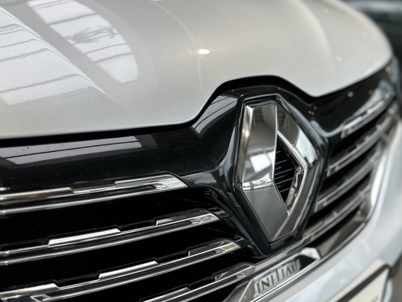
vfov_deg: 45.1
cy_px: 187
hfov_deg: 57.9
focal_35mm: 31
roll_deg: +3.4
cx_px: 238
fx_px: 360
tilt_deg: -27.7
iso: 64
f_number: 1.78
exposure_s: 1/171
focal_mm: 6.86
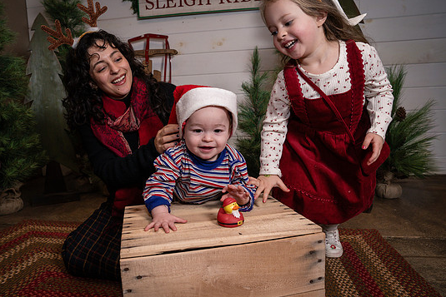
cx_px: 211
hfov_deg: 69.3
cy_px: 158
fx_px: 322
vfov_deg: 49.6
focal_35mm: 26
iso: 250
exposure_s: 1/250
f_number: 5.6
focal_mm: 24
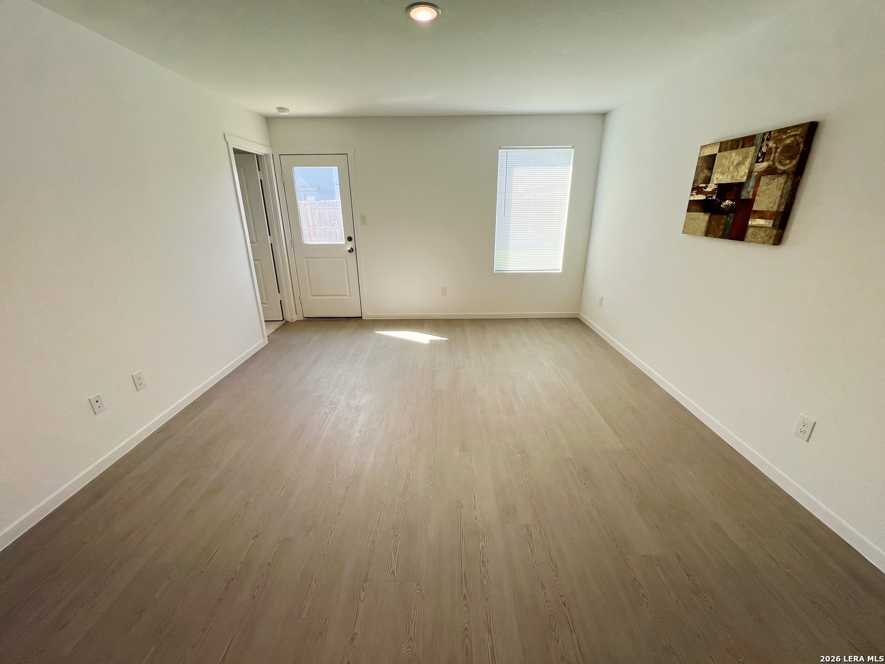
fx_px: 332
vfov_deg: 89.9
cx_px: 442
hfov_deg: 106.2
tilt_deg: -20.2
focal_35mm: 13
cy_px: 332
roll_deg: +0.3
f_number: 1.8
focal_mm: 1.57
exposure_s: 1/120
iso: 32
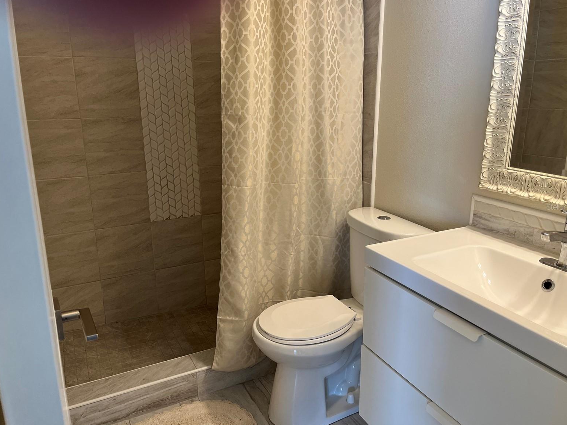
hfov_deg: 65.3
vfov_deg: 51.4
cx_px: 287
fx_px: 442
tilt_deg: -14.5
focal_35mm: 27
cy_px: 207
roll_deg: +0.5
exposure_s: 1/120
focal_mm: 5.1
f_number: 1.6
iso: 125
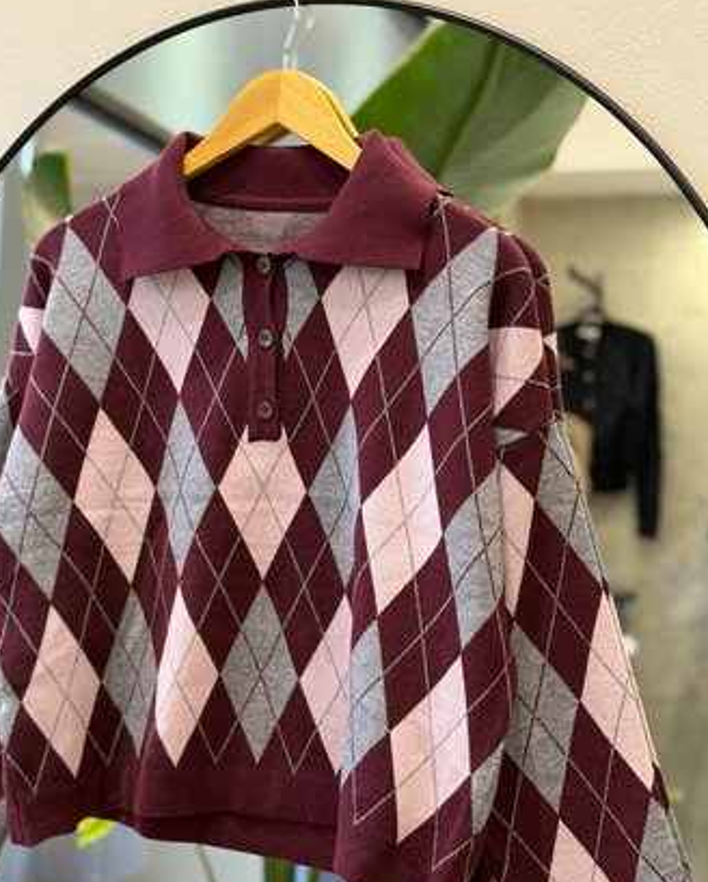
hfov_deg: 25.0
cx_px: 315
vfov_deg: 30.9
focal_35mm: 61
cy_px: 516
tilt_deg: -9.0
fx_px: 1595
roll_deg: +0.3
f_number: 1.78
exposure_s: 1/50
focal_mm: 6.76
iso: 160
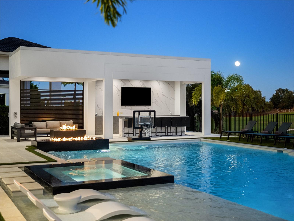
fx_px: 391
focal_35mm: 46
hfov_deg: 41.2
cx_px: 147
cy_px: 110
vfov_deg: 31.5
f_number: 1.7
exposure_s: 1/80
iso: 1600
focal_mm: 23
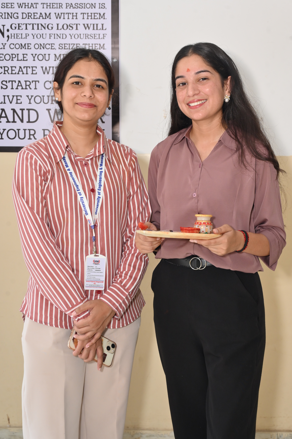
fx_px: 682
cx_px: 146
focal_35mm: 56
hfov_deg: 24.2
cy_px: 220
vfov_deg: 35.7
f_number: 7.1
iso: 1250
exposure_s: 1/160
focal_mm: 56
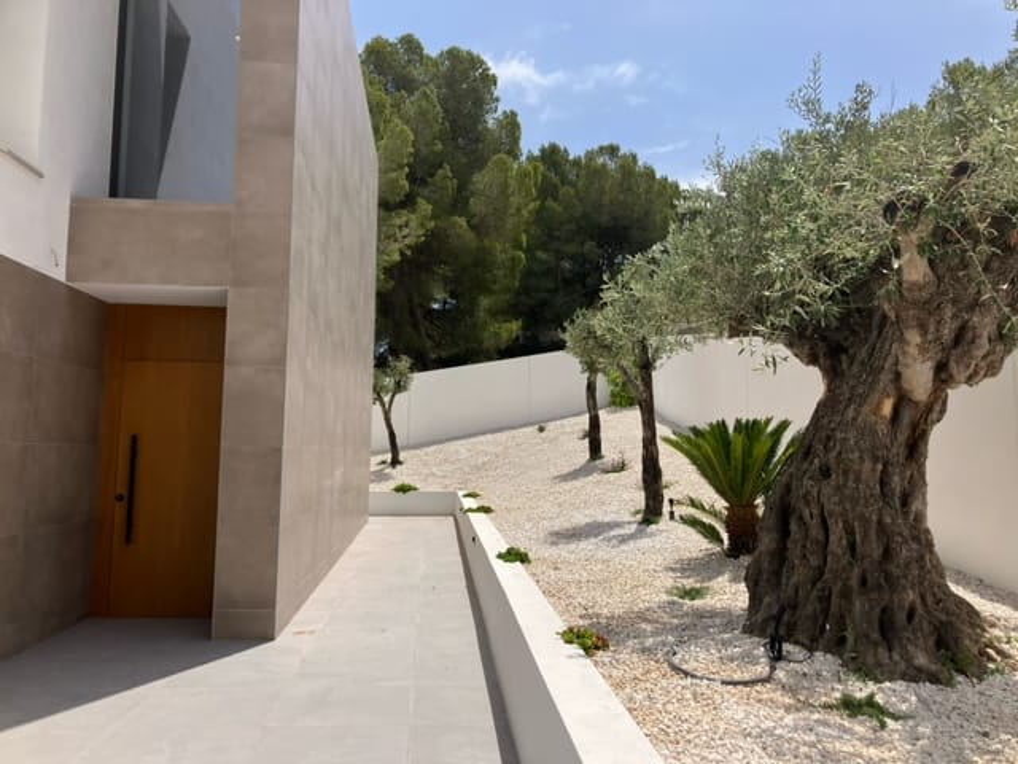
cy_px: 382
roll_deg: -1.1
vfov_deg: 49.7
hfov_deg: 63.4
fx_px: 823
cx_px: 509
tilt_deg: +6.6
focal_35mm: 28
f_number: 1.8
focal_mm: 3.99
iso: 32
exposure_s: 1/3472
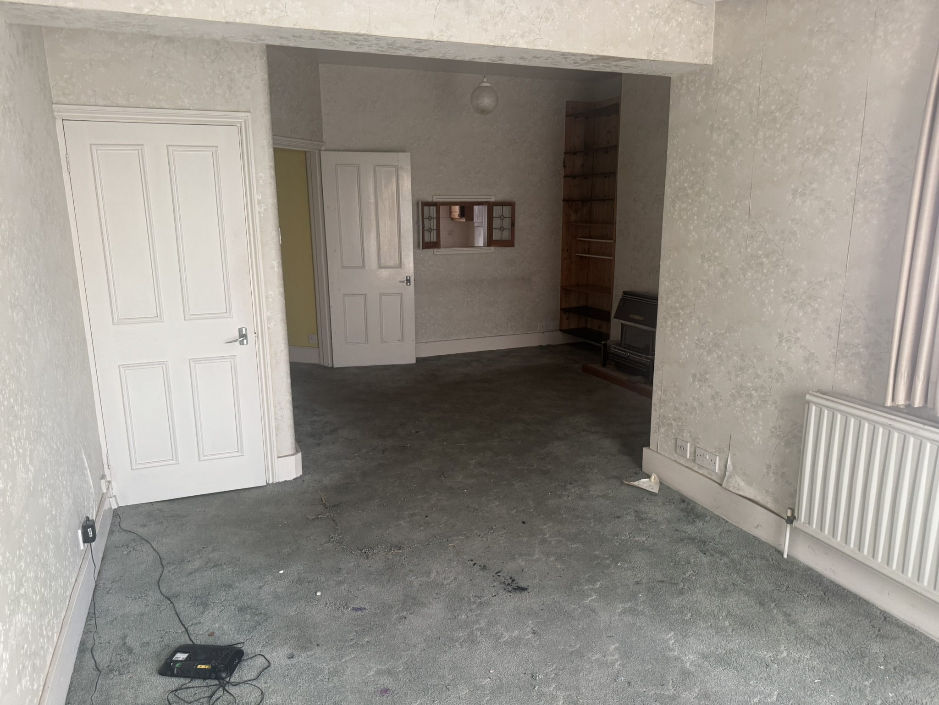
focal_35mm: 24
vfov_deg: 56.8
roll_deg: +1.1
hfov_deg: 71.6
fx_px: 651
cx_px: 470
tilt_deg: -11.7
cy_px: 352
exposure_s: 1/63
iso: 200
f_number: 1.78
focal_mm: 6.76
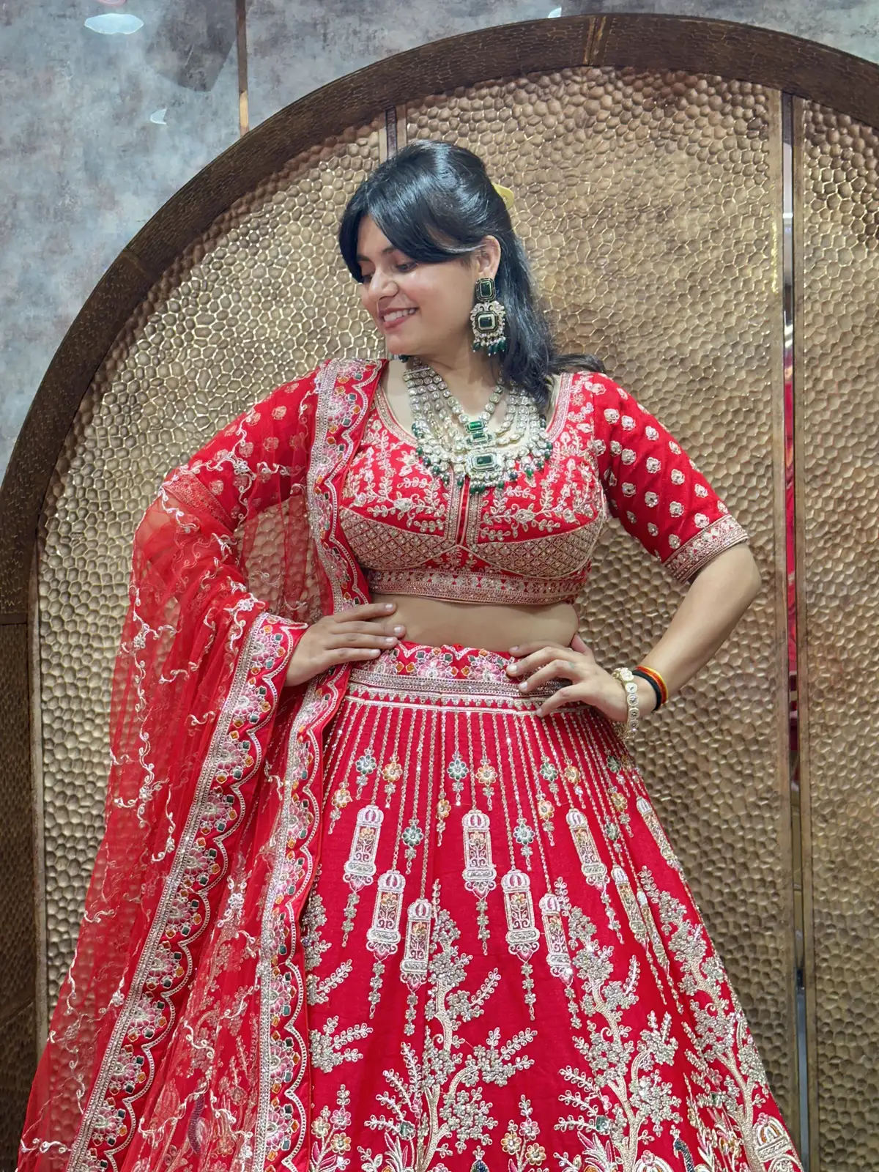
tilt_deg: +0.4
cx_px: 440
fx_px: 1625
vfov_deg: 39.7
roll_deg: +0.1
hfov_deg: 30.3
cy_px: 586
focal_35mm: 48
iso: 160
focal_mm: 6.86
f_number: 1.78
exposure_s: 1/100
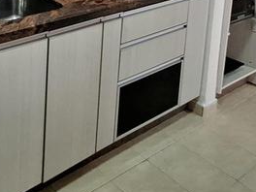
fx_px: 311
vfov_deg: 27.1
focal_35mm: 42
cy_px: -75
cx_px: -35
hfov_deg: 36.7
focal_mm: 1.74
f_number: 2.2
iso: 200
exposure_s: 1/50
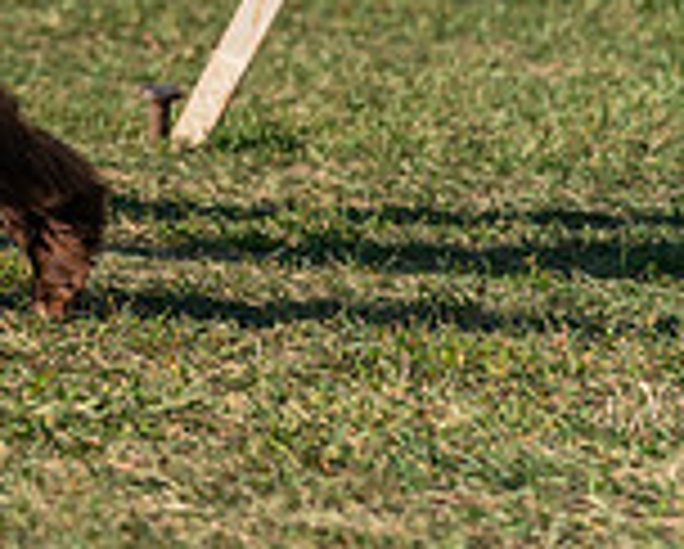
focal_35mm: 575
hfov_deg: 3.3
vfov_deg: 2.7
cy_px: -410
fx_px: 11655
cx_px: -556
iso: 160
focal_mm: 138
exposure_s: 1/1250
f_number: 4.5
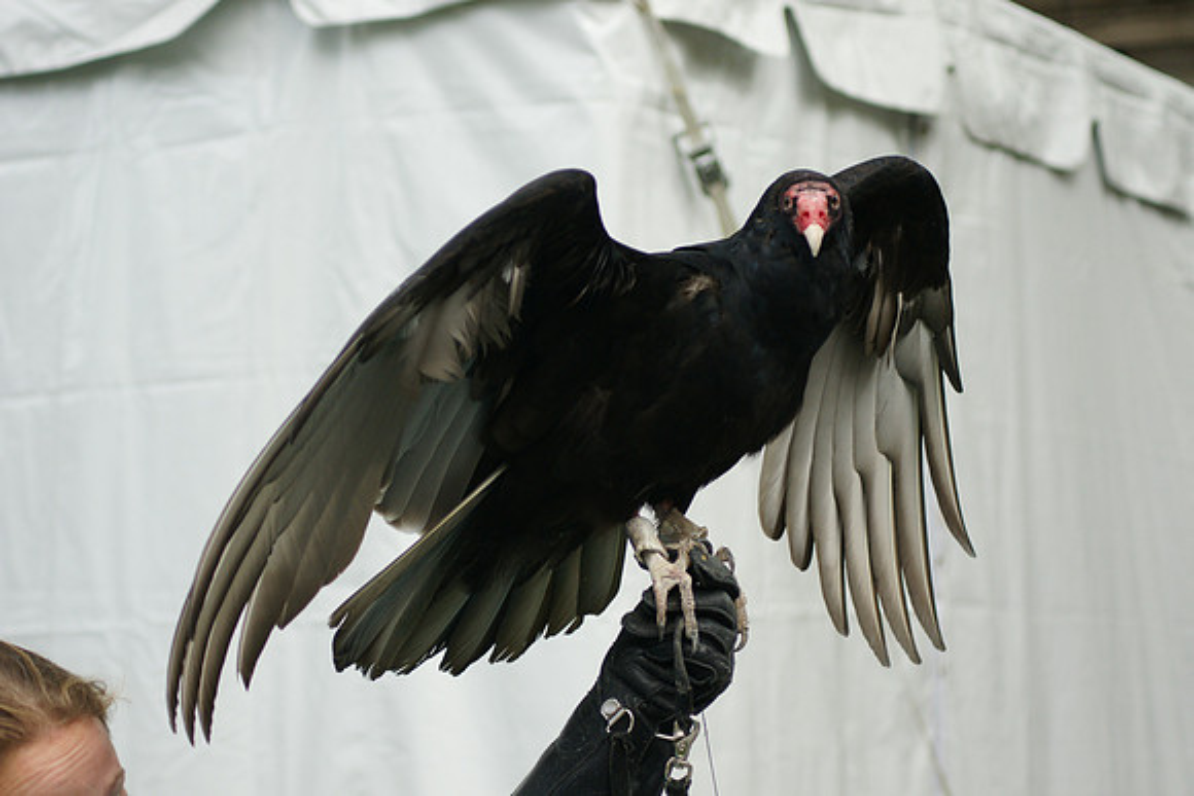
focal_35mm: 112
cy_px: 398
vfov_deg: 12.2
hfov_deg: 18.2
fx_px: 3732
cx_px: 597
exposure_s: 1/640
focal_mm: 75
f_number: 4
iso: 400
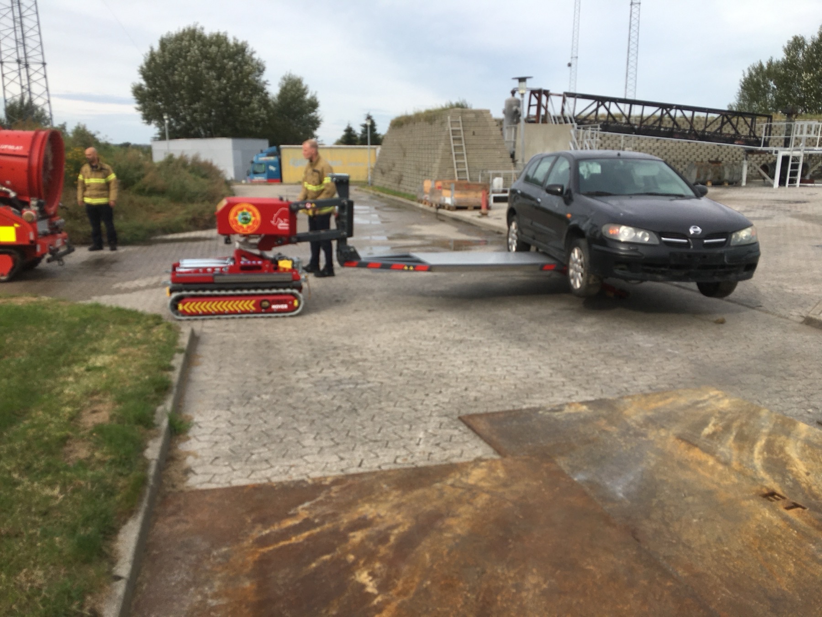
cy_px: 308
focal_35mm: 29
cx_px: 411
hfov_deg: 61.7
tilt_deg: -13.6
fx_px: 689
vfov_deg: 48.2
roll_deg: +0.1
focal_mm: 4.15
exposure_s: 1/1115
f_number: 2.2
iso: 25
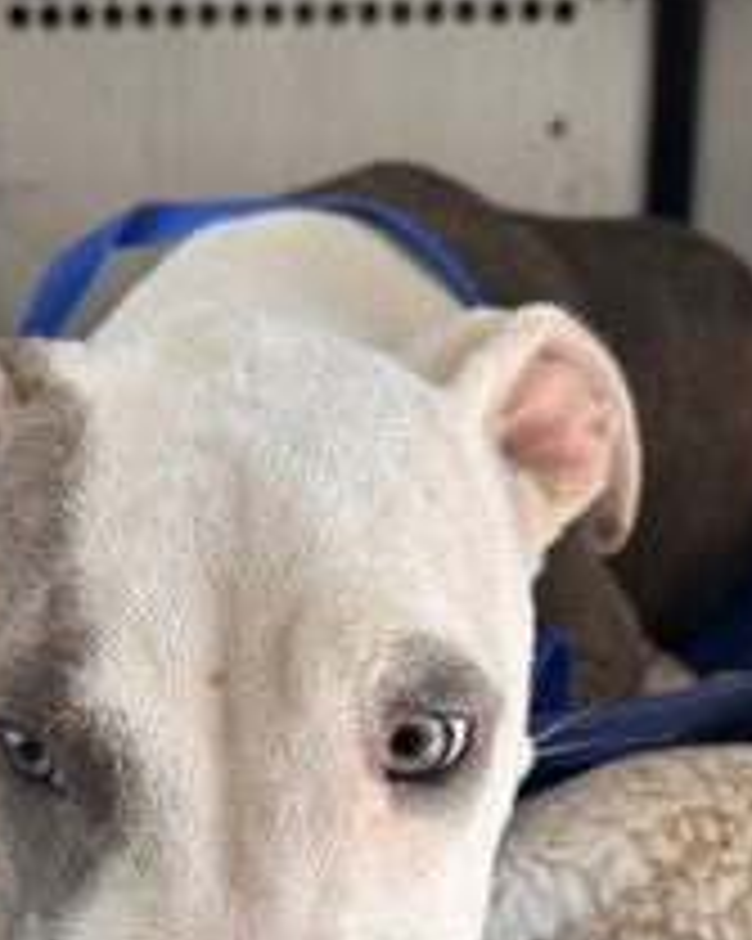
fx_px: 1420
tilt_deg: -17.9
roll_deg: -2.5
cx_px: 290
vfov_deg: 35.8
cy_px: 706
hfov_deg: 29.6
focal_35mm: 51
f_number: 1.5
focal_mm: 5.7
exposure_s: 1/121
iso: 50
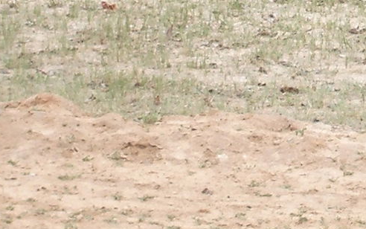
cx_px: 573
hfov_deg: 4.8
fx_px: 4331
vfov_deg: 3.0
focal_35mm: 434
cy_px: -286
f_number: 4.8
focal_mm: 17.4
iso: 80
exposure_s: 1/250
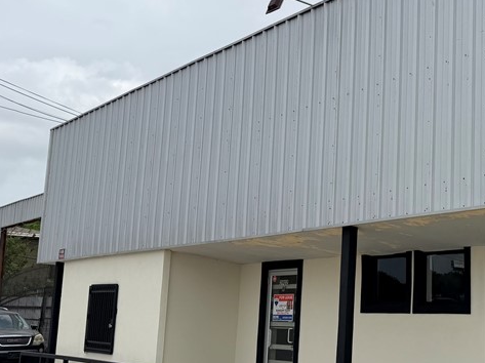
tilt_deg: +7.8
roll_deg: -1.0
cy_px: 194
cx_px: 457
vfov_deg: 28.0
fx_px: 728
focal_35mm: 52
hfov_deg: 34.3
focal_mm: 6.76
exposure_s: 1/8130
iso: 80
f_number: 1.78
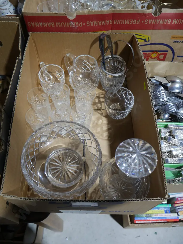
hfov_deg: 46.8
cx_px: 92
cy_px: 122
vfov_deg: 60.0
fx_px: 211
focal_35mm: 30
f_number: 3.6
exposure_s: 1/60
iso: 400
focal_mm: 15
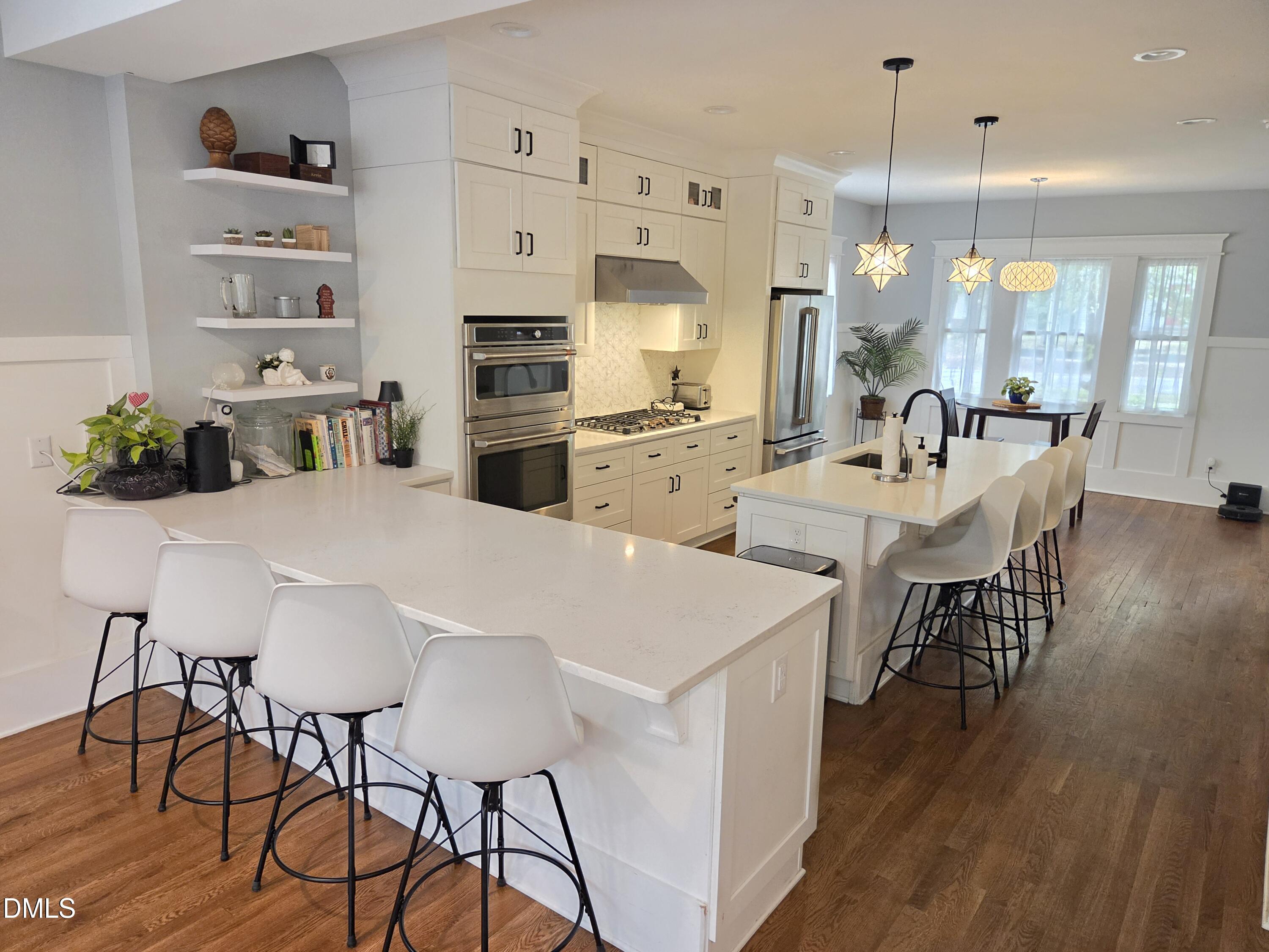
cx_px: 634
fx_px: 843
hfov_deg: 73.9
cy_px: 476
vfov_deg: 58.9
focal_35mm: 23
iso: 500
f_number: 1.8
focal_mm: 5.4
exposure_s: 1/120
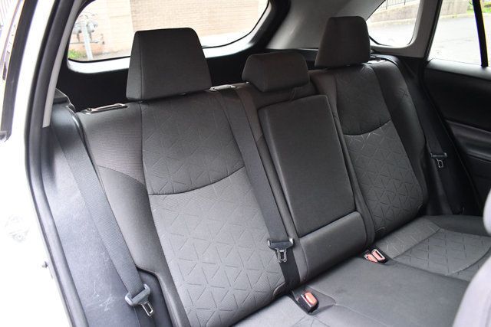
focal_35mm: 27
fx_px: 368
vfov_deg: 48.0
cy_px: 164
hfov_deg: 67.4
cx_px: 246
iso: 3200
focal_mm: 18
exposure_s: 1/125
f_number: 3.5
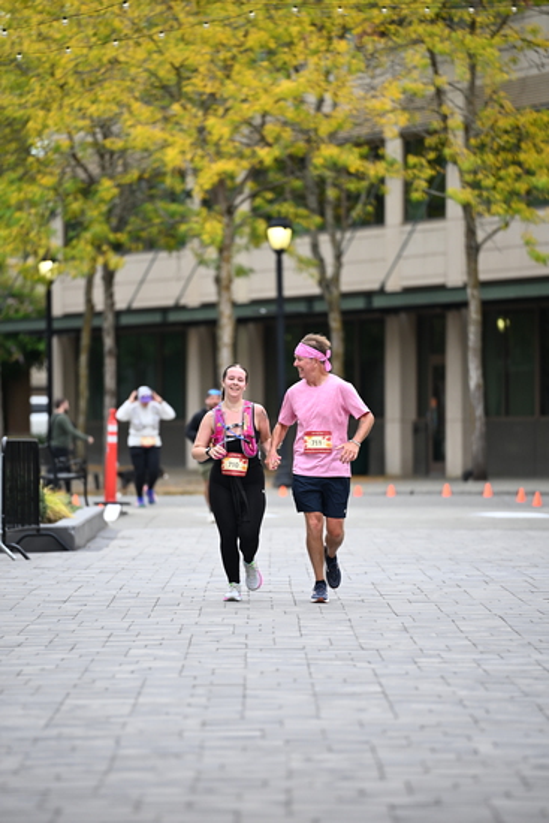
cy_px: 412
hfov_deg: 6.9
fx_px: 4572
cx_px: 274
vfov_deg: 10.3
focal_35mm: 200
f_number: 2.8
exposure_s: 1/1600
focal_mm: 200
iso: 640
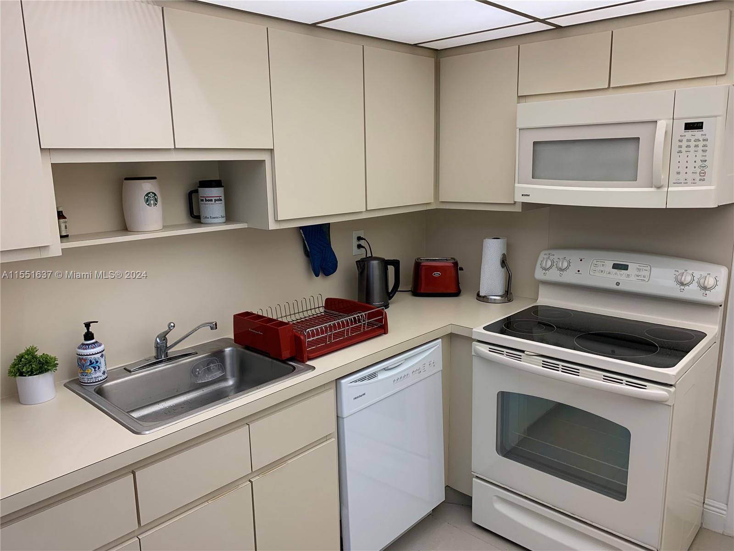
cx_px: 367
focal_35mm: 26
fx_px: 551
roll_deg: +0.7
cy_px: 276
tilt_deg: -12.2
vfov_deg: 53.1
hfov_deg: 67.3
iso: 64
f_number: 1.8
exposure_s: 1/60
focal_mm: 4.25
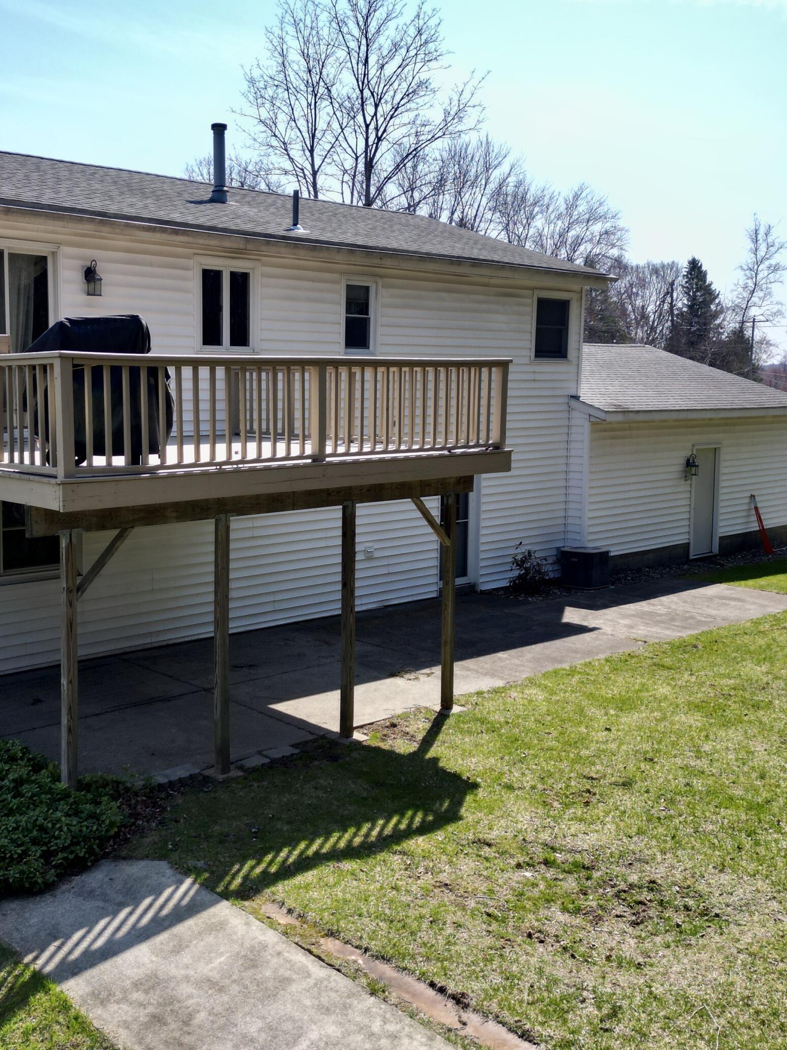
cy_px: 496
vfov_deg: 52.6
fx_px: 1061
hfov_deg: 40.2
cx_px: 263
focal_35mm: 35
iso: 100
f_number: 1.7
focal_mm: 6.72
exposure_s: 1/2000
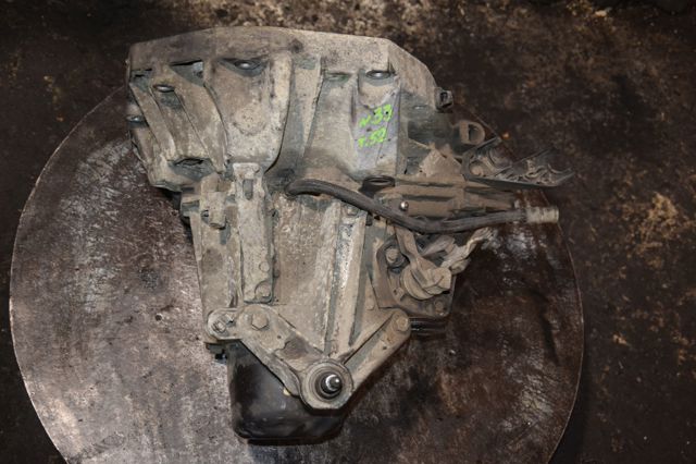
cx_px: 348
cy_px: 232
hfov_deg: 38.9
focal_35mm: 51
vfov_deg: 26.5
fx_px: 985
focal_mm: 34
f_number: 5
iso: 800
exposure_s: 1/60
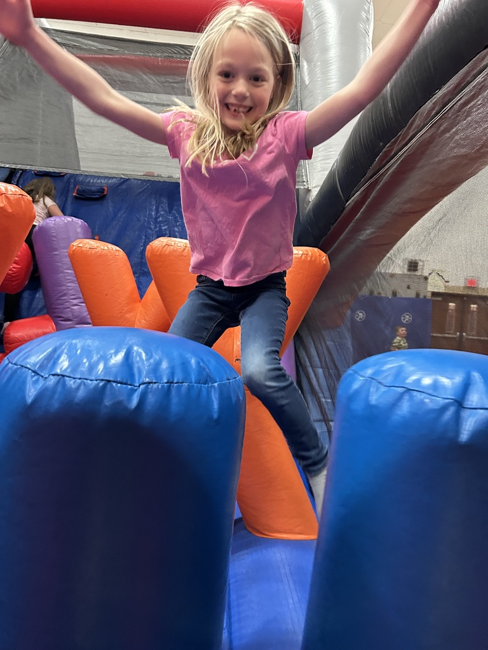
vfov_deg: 67.3
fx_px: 489
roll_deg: -3.0
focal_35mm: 26
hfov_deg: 53.1
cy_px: 325
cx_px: 244
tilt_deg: -3.1
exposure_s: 1/60
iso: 500
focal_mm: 5.7
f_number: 1.5
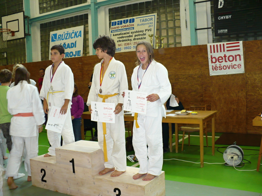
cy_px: 98
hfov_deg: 50.1
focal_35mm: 37
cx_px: 131
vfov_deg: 38.7
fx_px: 280
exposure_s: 1/30
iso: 200
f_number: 2.8
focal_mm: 6.1
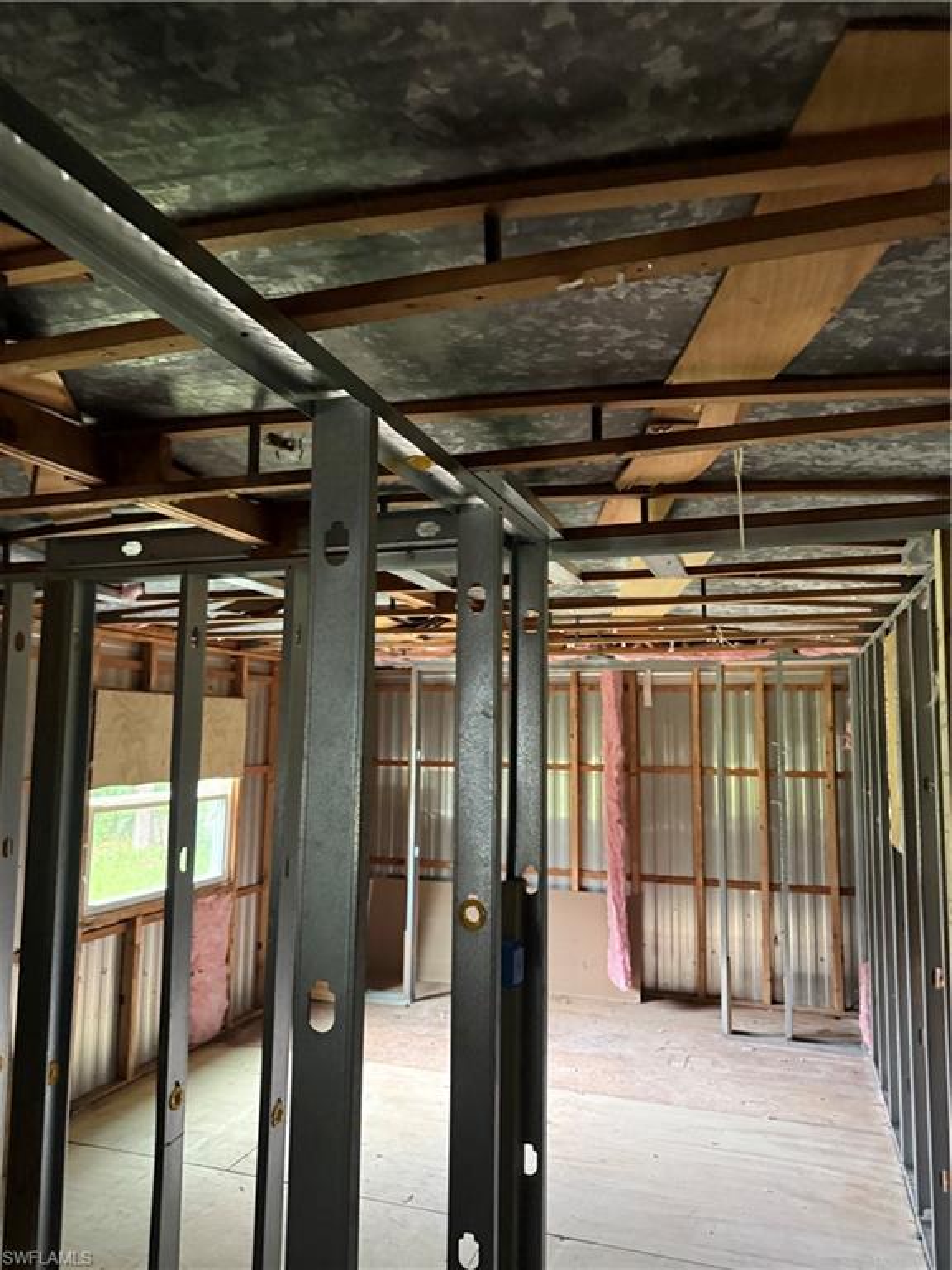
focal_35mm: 24
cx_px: 476
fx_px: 880
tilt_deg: +8.0
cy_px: 635
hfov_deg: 56.8
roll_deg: -1.0
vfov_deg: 71.6
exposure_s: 1/41
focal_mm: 6.76
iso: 800
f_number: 1.78
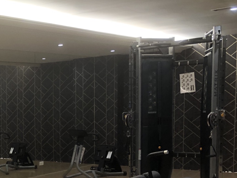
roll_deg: +3.0
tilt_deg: -6.7
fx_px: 479
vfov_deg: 20.5
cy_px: 165
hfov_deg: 24.7
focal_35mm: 70
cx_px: -58
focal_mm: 4
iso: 200
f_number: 1.8
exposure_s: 1/60
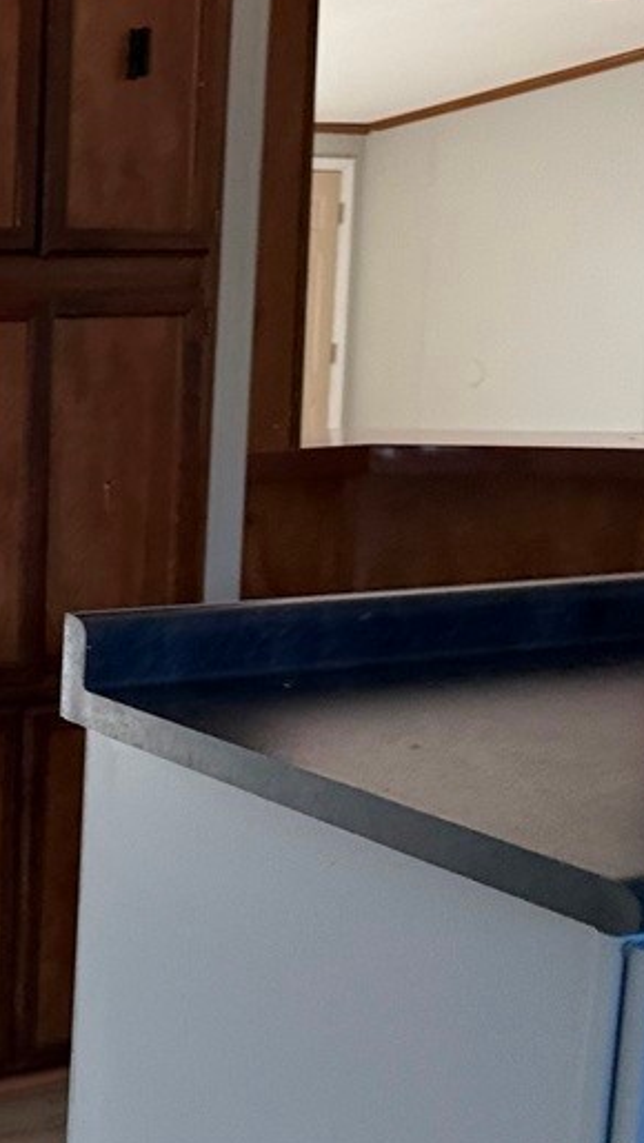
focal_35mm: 52
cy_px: 533
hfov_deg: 18.7
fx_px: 1577
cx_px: -464
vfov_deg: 39.8
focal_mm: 6.76
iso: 80
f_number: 1.78
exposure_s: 1/121
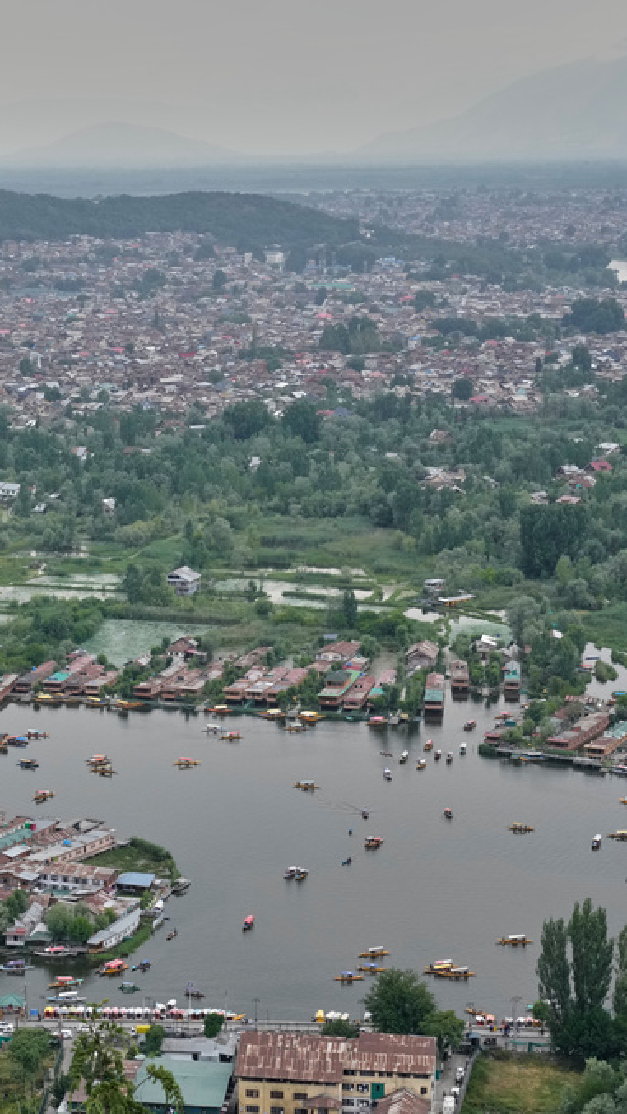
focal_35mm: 95
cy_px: 556
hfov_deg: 12.7
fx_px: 2807
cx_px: 94
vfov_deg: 22.5
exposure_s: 1/320
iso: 1000
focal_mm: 60
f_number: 9
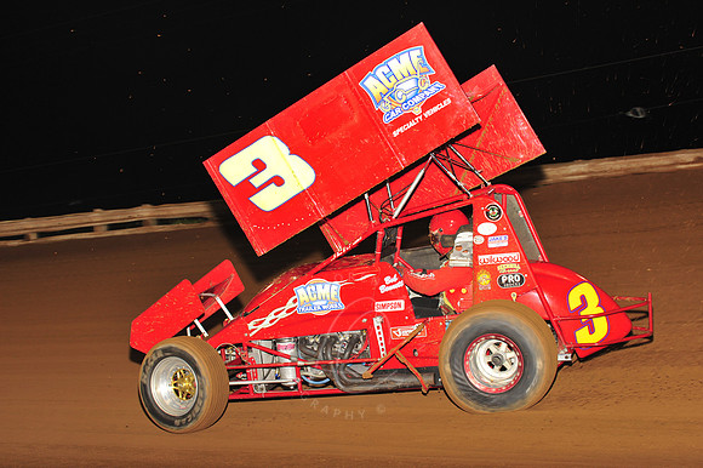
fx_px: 1561
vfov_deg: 17.0
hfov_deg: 25.4
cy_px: 234
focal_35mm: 80
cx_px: 352
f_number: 7.1
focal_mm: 80
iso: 1000
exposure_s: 1/320
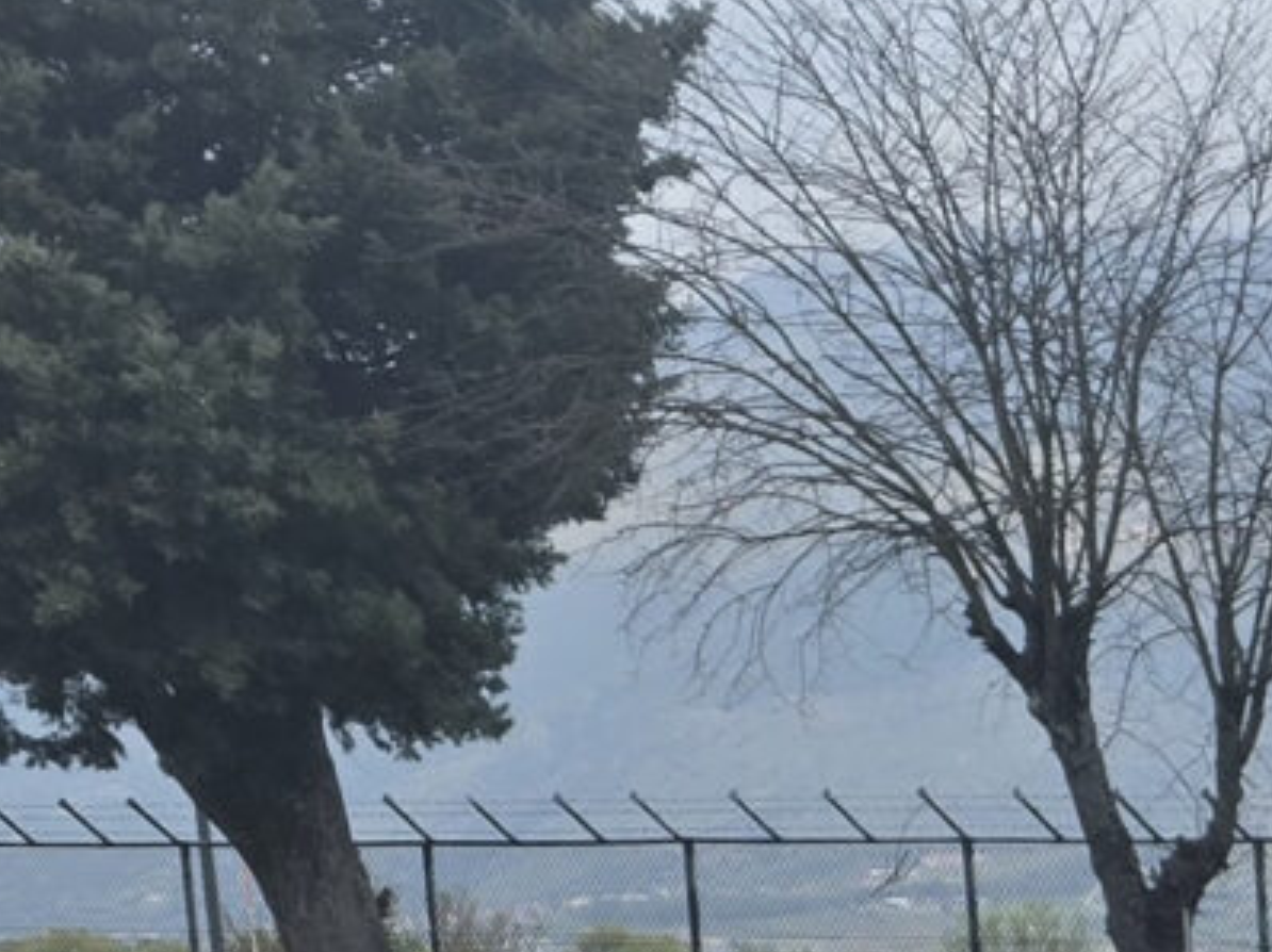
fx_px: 5435
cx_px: 2582
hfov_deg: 11.9
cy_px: 2358
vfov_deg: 9.0
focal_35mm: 148
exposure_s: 1/180
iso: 32
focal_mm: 6.3
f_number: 1.7
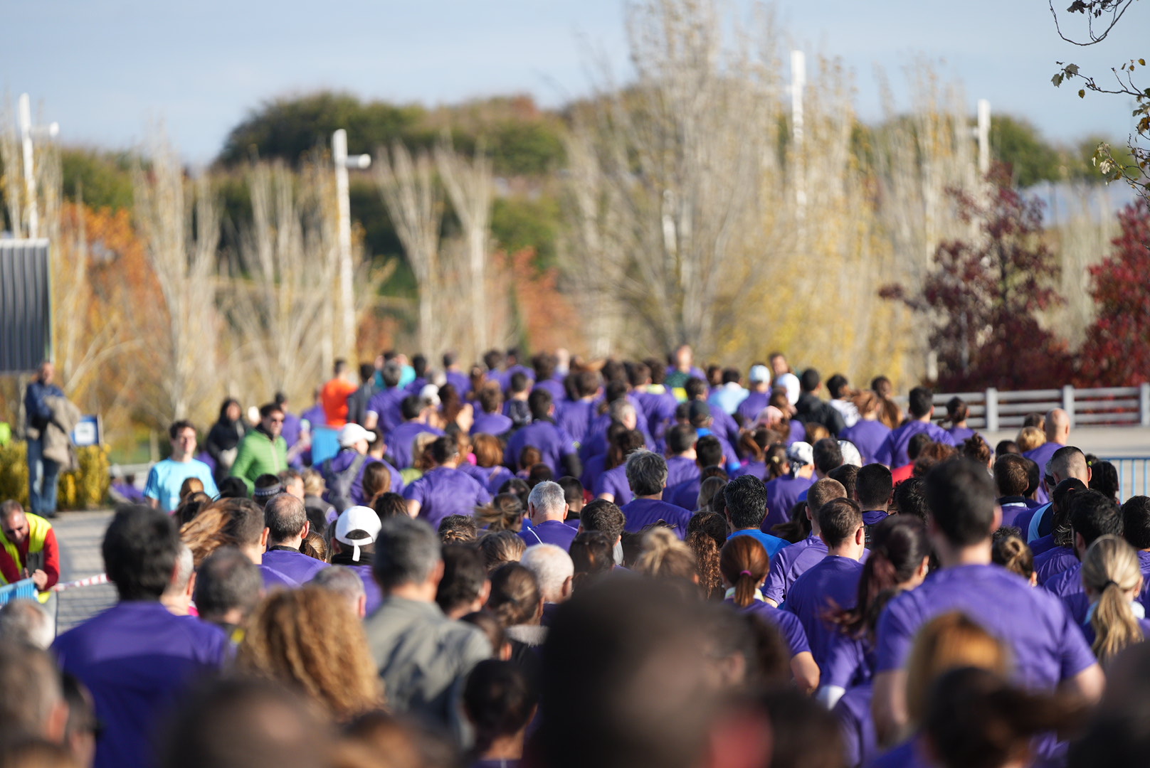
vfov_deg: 6.9
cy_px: 384
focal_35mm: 200
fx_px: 6393
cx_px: 575
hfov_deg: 10.3
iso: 400
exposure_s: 1/4000
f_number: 2.8
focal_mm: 200
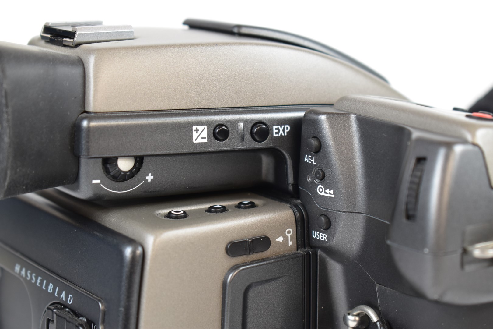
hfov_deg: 24.6
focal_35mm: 82
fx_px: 1130
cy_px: 164
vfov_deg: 16.6
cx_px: 246
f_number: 6.3
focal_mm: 55
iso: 560
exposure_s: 1/15
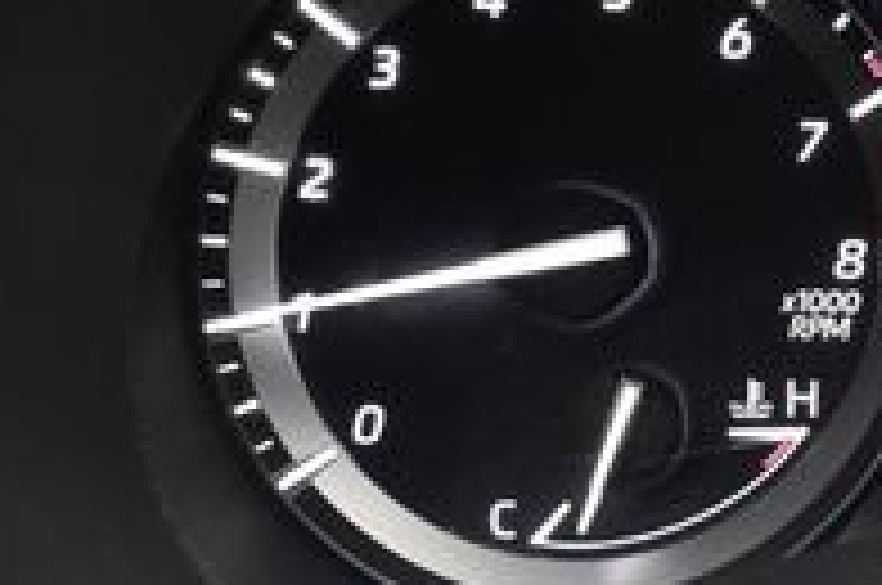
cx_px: 1350
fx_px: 2755
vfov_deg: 12.1
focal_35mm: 113
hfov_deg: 16.5
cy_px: 189
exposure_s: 1/15
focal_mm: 23
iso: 1100
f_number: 6.3
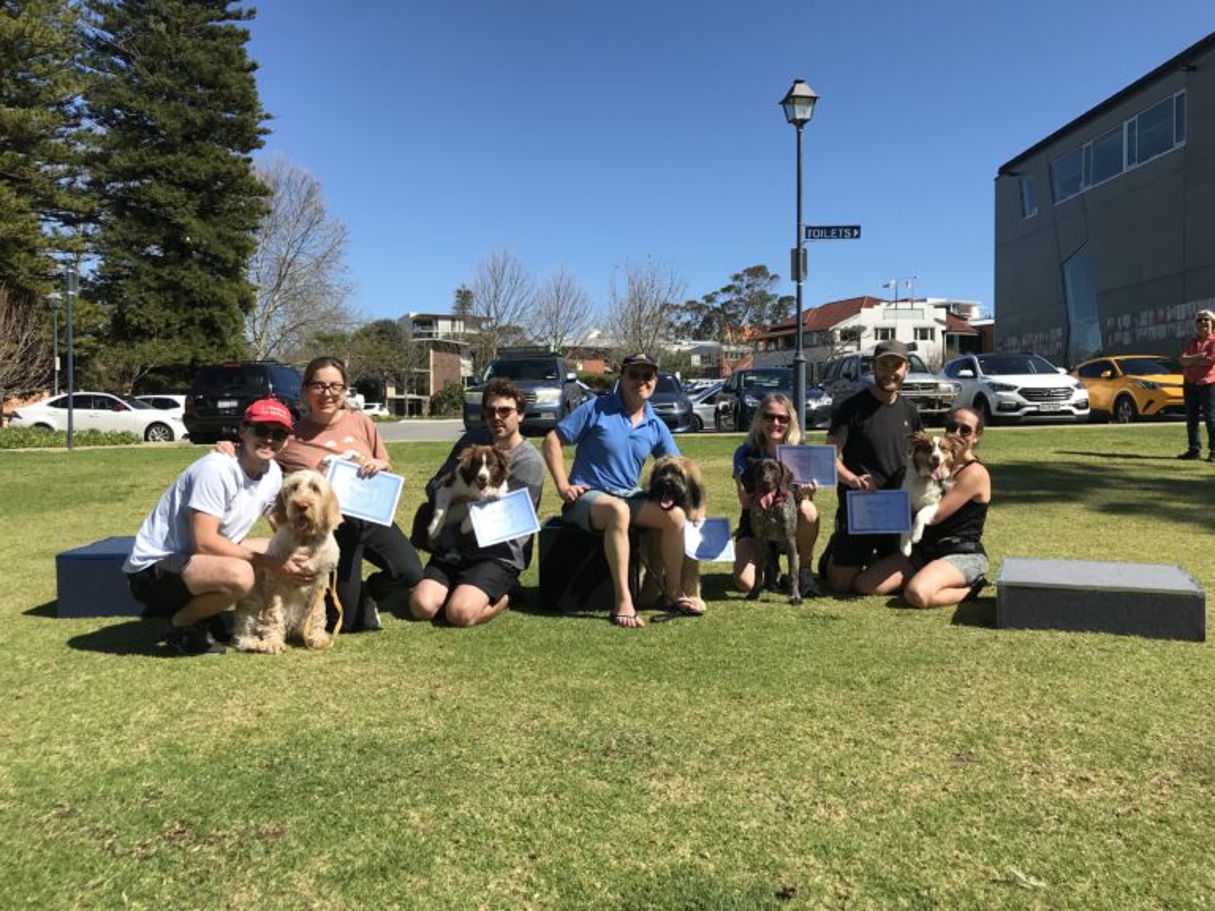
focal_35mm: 28
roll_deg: -0.3
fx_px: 983
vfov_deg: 49.7
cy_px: 456
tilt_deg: -0.1
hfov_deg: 63.4
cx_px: 608
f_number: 1.8
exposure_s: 1/2283
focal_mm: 3.99
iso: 20
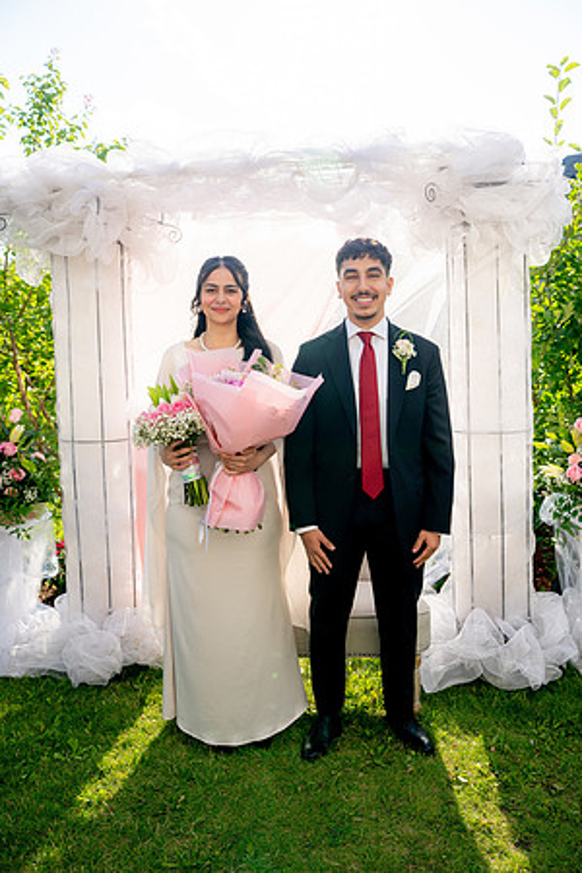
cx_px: 291
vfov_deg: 65.5
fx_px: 679
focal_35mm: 28
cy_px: 436
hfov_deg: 46.4
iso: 100
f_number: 3.5
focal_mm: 28
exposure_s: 1/500
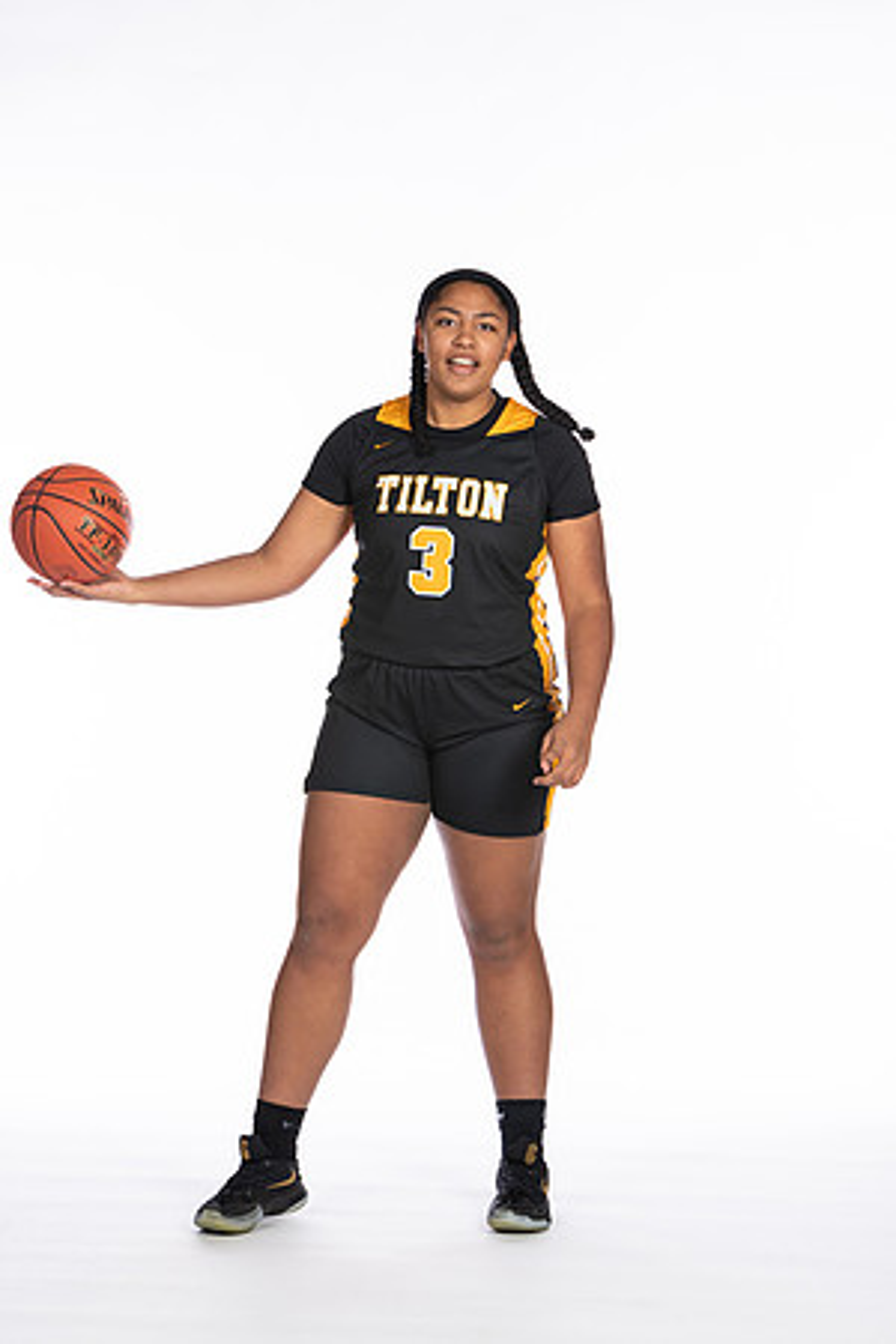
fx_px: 3920
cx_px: 448
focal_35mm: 105
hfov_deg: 13.0
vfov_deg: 19.5
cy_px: 672
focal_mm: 70
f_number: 5
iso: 100
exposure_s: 1/100
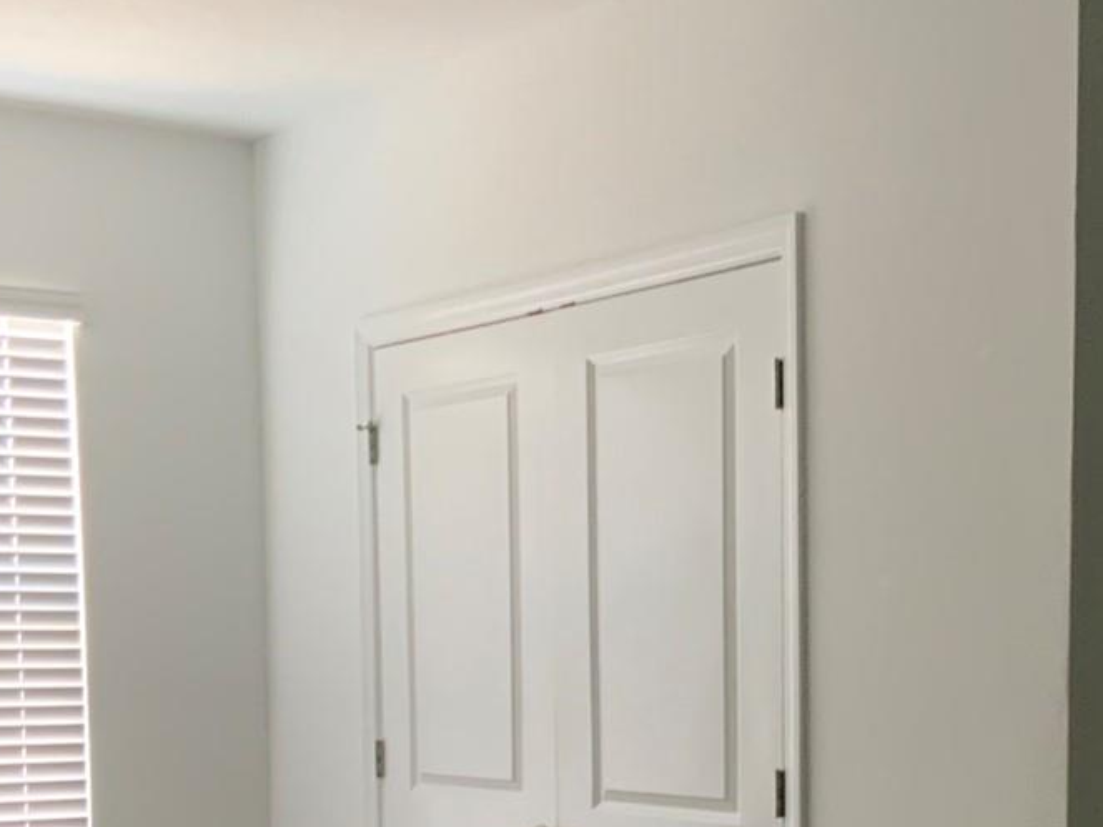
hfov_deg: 27.6
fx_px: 2230
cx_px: 719
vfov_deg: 20.2
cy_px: 857
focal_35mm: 70
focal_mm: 3
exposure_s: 1/60
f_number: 1.8
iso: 250
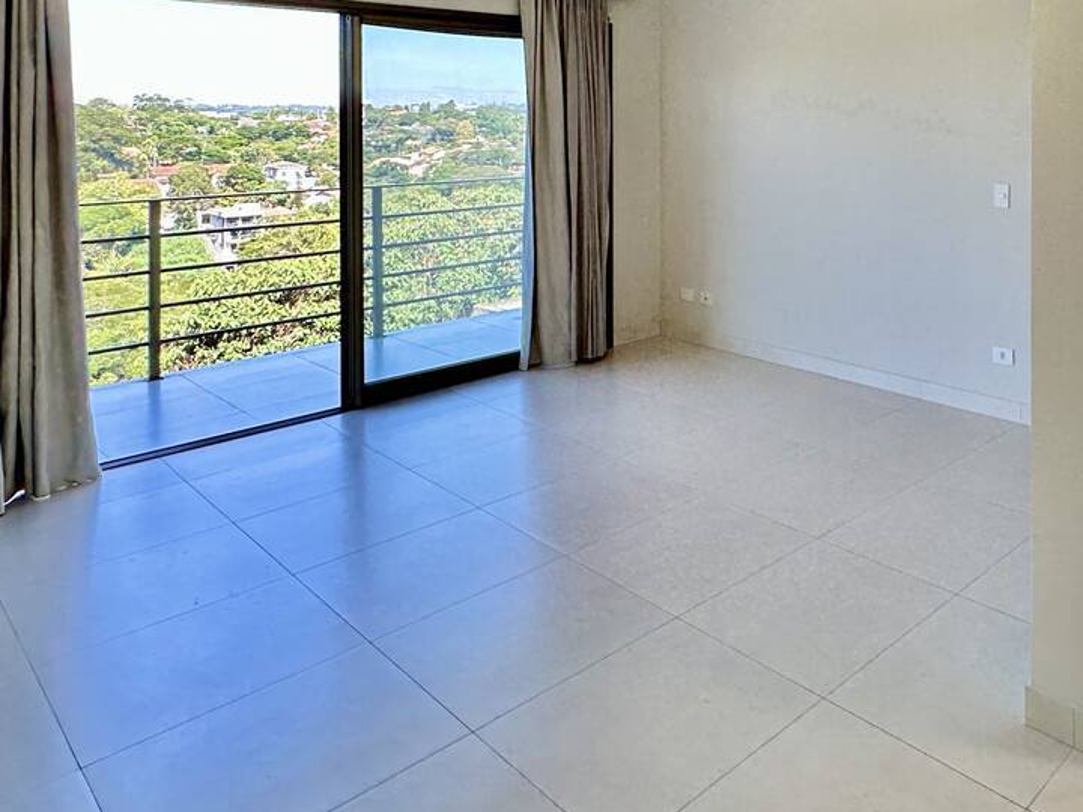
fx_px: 876
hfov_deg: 56.7
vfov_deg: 46.2
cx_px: 927
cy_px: 125
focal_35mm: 28
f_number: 2.2
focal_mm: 2.22
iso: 40
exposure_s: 1/142
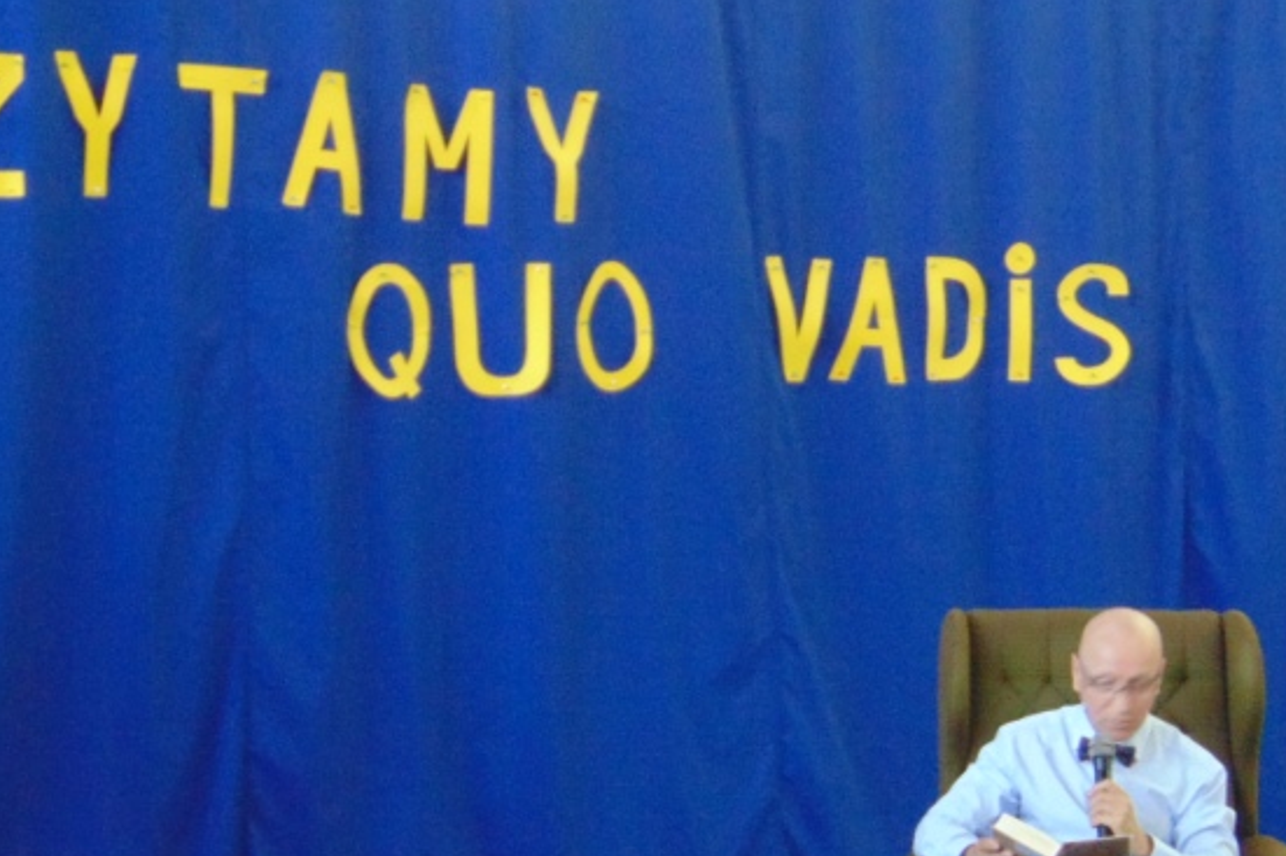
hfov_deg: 17.6
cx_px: 700
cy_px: 774
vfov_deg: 11.7
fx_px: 4142
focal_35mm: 116
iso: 400
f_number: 3.6
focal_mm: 10.8
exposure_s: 1/13
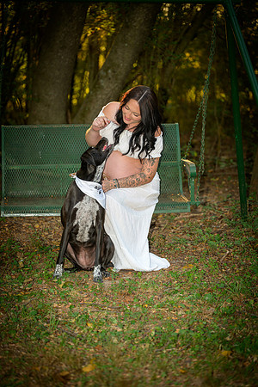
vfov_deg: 19.5
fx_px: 1129
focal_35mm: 105
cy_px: 194
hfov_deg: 13.0
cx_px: 129
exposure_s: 1/60
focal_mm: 105
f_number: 3.3
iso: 200
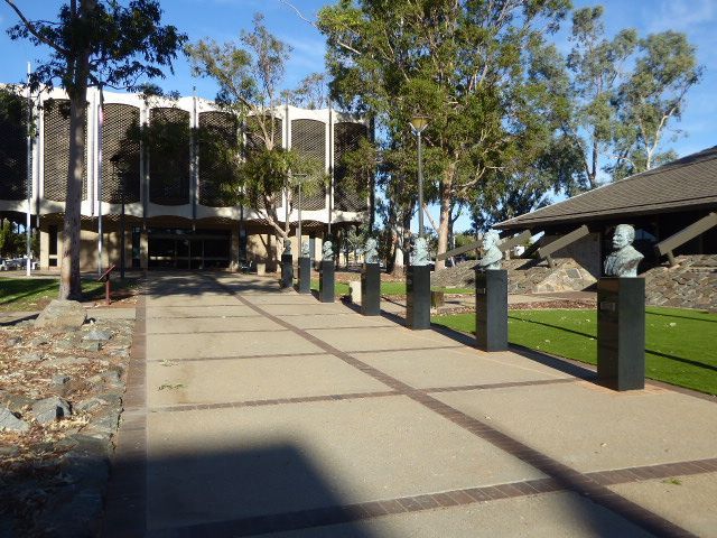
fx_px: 663
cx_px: 358
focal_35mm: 32
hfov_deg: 56.8
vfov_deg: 44.2
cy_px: 269
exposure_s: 1/640
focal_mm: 5.4
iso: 80
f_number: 3.5
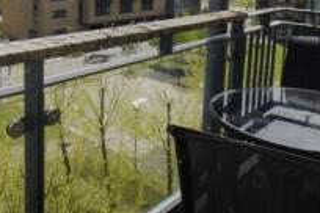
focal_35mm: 56
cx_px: 107
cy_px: 10
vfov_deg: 23.4
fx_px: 498
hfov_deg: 35.3
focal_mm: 16
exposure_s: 1/160
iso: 200
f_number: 16
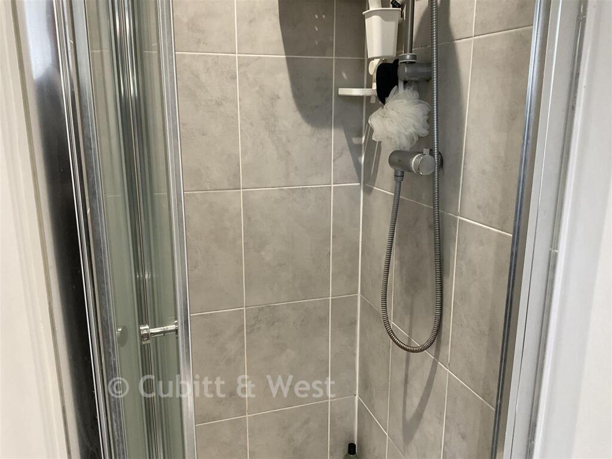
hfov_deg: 61.7
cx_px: 306
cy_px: 230
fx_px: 513
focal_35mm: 29
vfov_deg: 48.2
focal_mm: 3
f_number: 1.8
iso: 80
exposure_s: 1/50
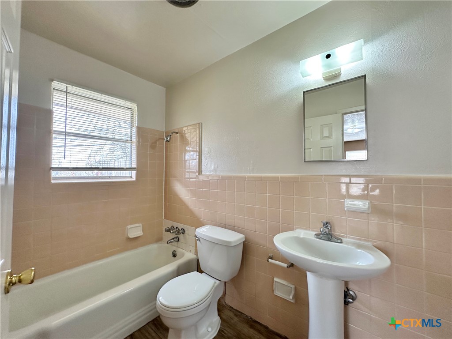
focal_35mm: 14
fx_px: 183
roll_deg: -0.2
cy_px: 170
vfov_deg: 85.7
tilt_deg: +0.6
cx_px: 226
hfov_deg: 102.1
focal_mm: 2.22
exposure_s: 1/120
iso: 160
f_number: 2.2
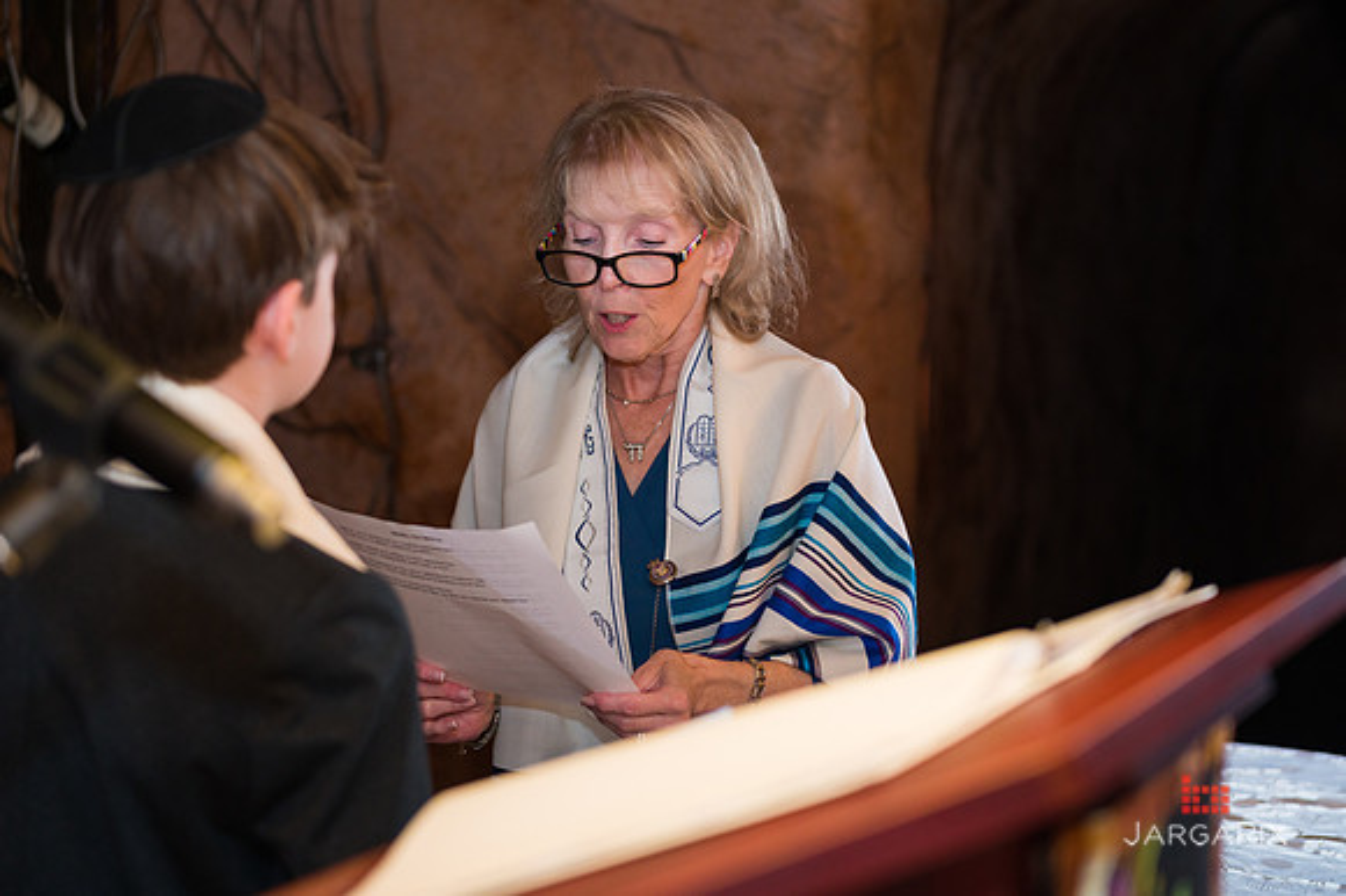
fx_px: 2770
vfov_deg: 18.4
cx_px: 706
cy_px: 428
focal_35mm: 74
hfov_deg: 27.3
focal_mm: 70
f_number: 4
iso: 1250
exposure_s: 1/200
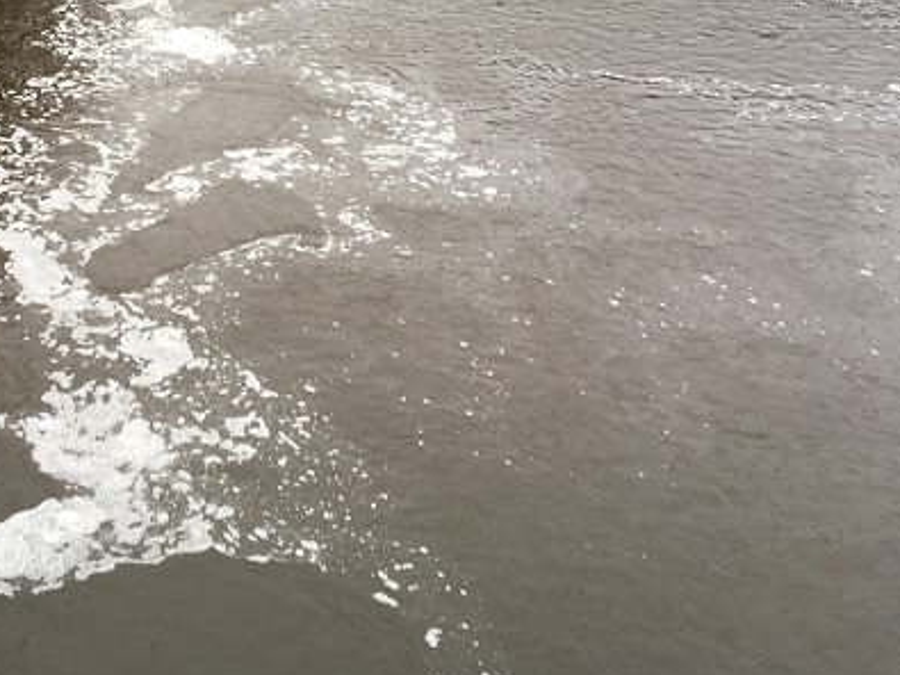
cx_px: 187
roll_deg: -3.8
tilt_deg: -22.2
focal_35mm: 47
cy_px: 139
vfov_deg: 30.2
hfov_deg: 39.0
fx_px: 1222
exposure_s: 1/50
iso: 25
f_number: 2.2
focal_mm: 4.15
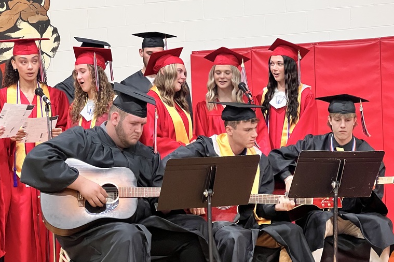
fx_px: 1182
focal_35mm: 108
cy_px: 150
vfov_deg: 12.7
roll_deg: +3.0
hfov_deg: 18.9
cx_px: 196
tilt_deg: -0.4
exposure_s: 1/60
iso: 400
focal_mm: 9
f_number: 2.8
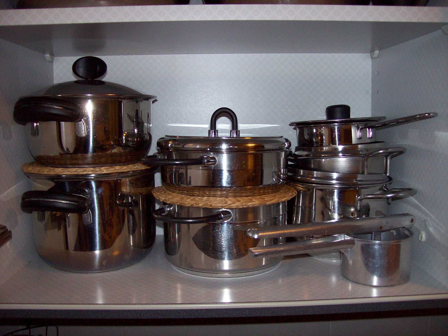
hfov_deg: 51.4
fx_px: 466
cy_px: 168
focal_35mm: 36
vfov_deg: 39.6
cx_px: 224
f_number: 2.7
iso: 140
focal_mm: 6
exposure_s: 1/64
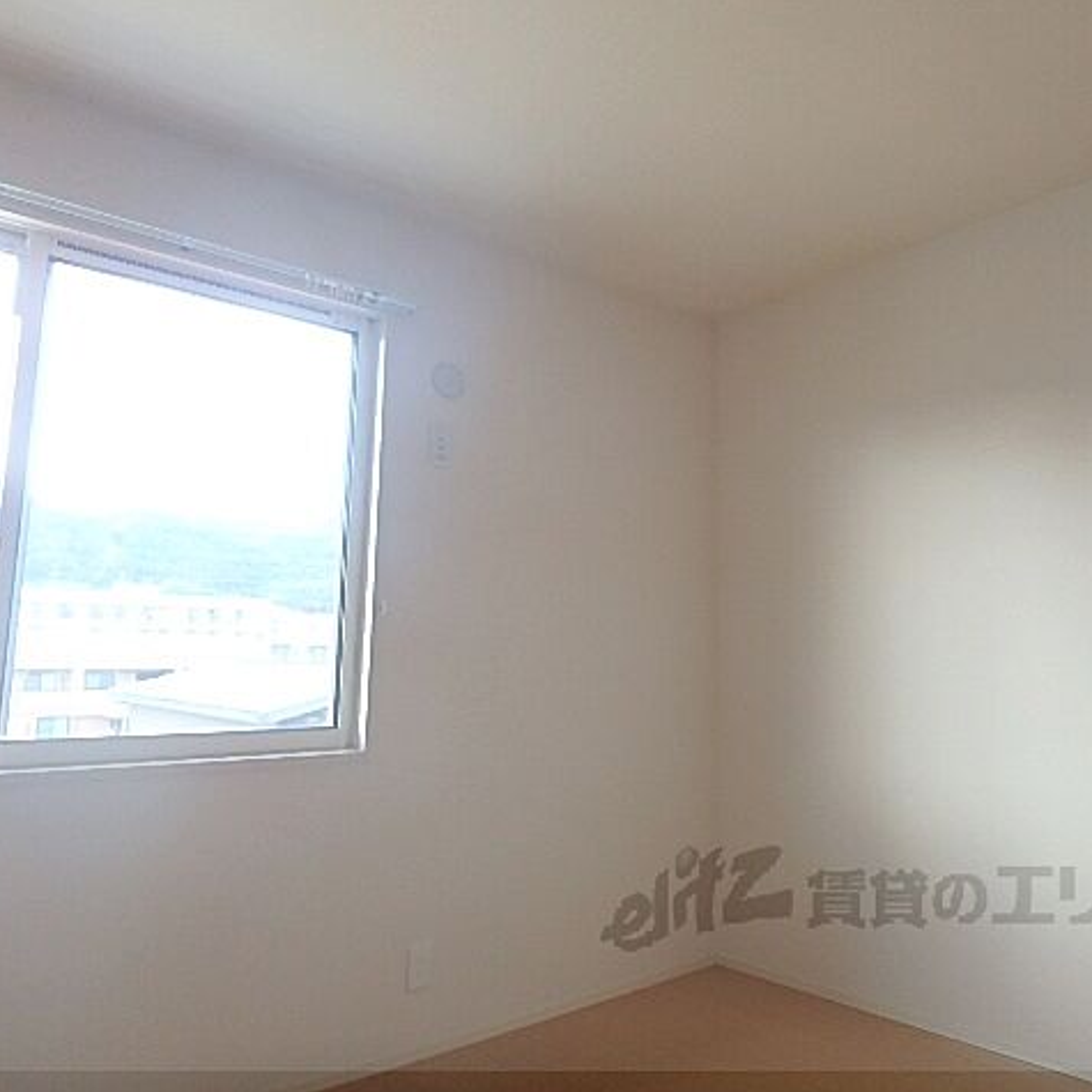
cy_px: 545
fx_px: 892
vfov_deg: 62.9
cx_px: 674
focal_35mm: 25
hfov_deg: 62.2
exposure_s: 1/30
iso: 200
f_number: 3.5
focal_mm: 3.7
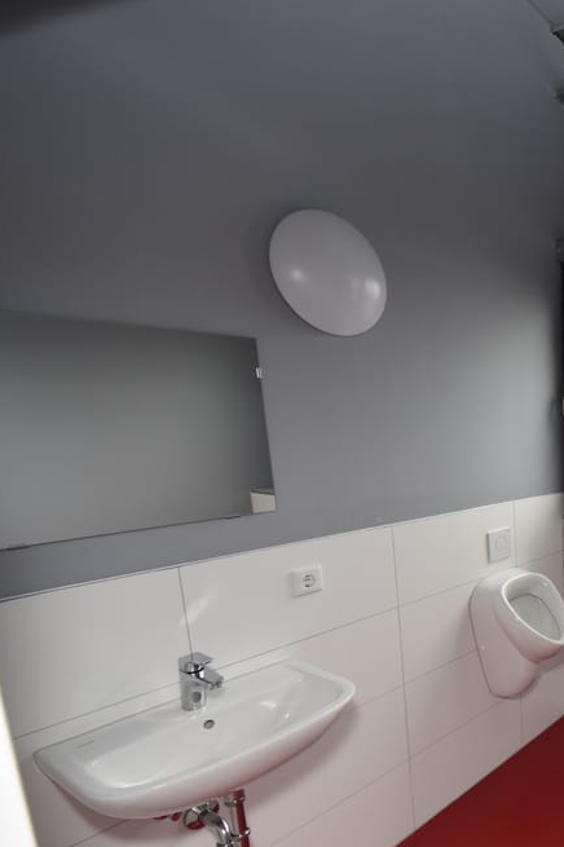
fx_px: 518
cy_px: 516
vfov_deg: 77.5
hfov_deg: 39.8
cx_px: 684
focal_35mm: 22
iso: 200
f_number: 5
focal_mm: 8
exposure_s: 1/100
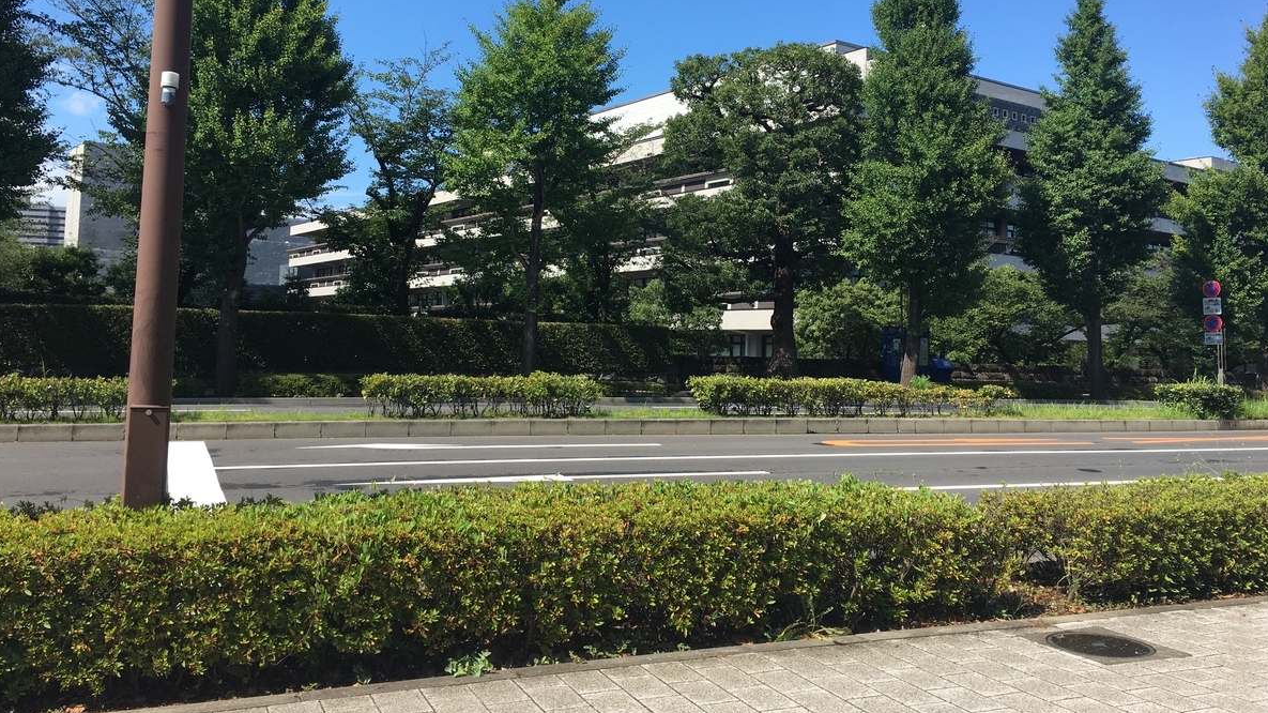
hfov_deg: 61.0
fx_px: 1076
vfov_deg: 36.4
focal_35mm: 32
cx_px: 638
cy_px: 255
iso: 25
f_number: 2.2
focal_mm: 4.15
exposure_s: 1/1115
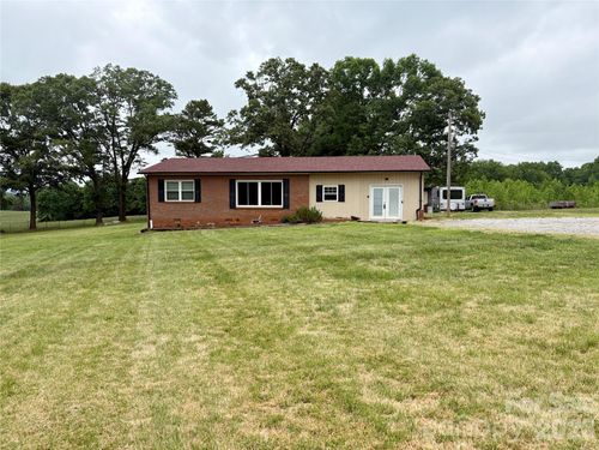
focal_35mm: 26
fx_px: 450
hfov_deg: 67.3
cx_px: 300
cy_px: 225
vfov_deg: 53.1
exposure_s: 1/1364
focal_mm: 5.96
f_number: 1.6
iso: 50
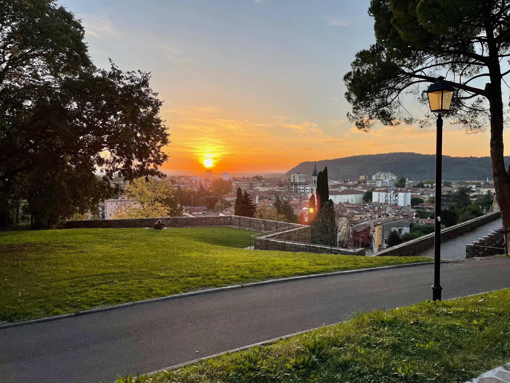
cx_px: 255
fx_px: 383
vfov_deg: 53.1
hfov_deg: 67.3
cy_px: 192
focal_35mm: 26
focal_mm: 4.2
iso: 32
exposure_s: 1/711
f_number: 1.6
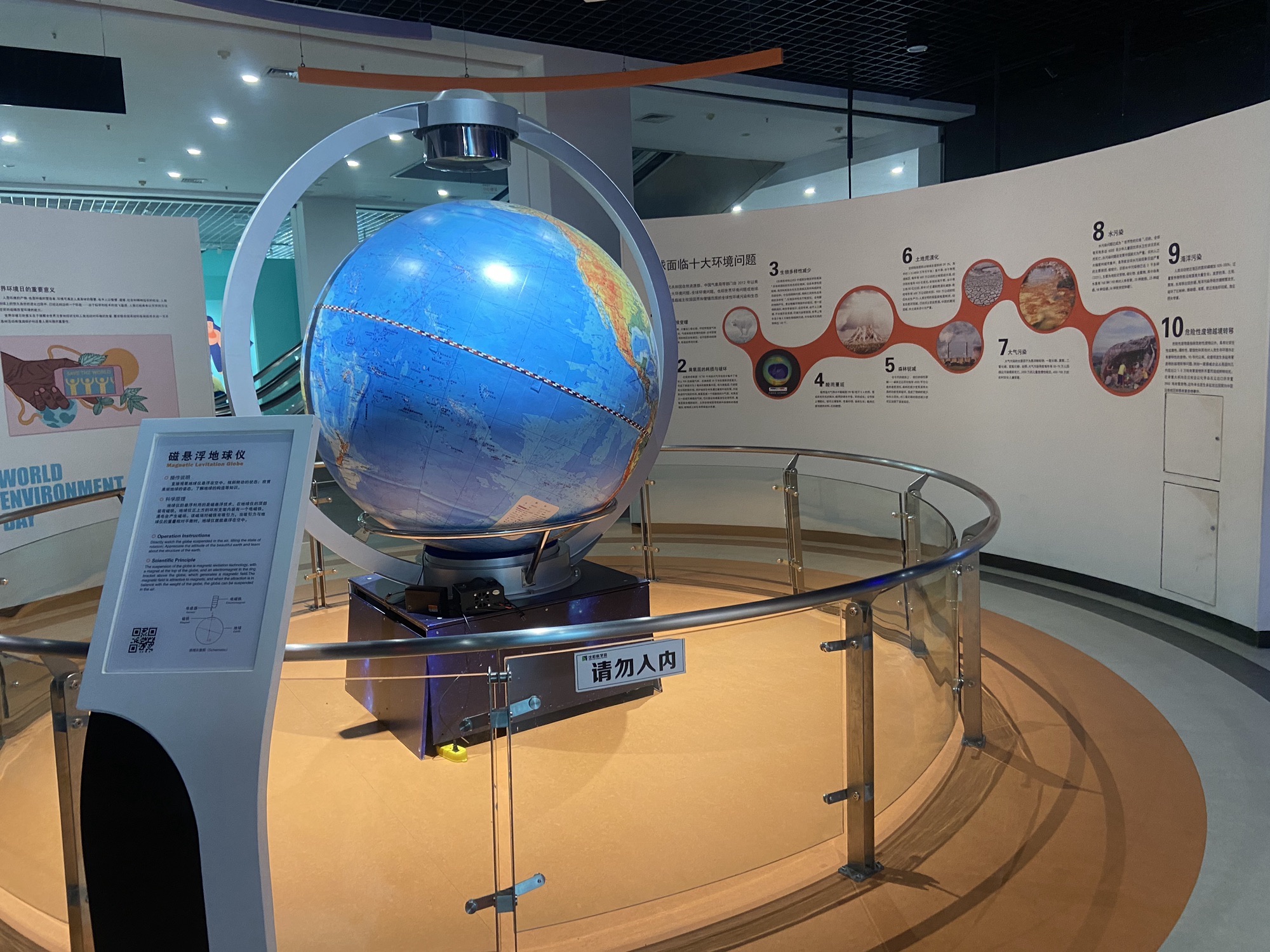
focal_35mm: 26
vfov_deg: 53.1
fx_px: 954
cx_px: 635
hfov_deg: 67.3
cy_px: 476
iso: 200
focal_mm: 4.25
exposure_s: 1/50
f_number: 1.8
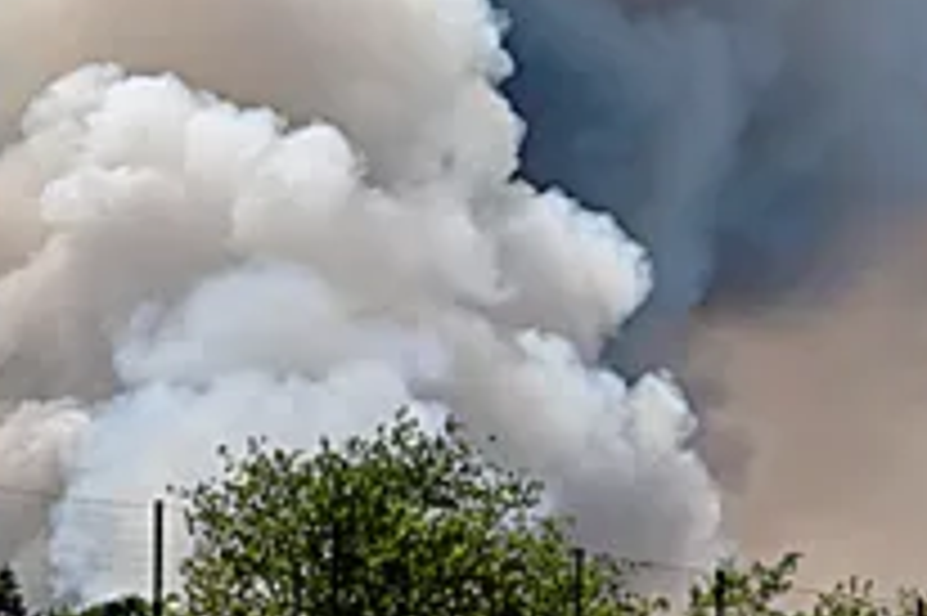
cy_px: -297
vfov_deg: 3.8
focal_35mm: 364
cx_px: 36
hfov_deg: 5.7
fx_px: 9365
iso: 200
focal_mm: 100
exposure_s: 1/2000
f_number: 9
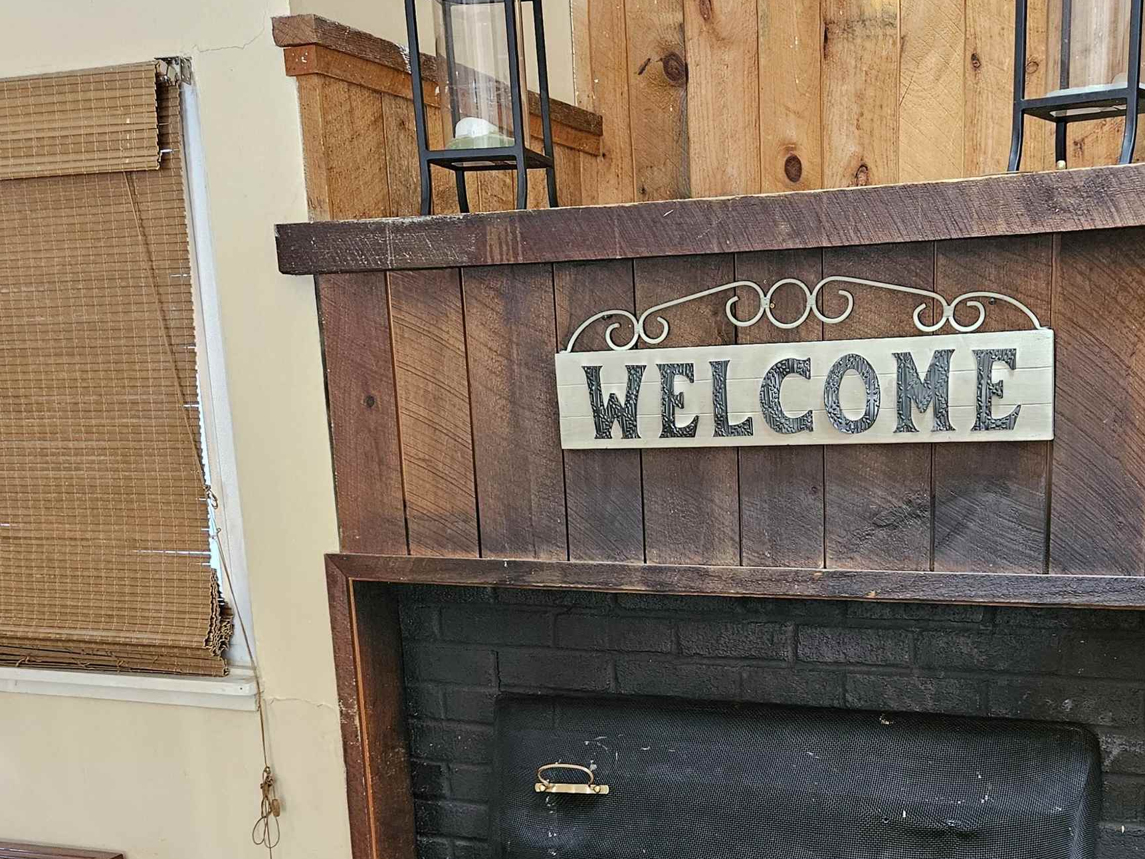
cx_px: 743
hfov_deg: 45.2
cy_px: 646
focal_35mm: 41
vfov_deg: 34.4
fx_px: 1356
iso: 640
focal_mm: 5.4
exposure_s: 1/30
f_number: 1.8
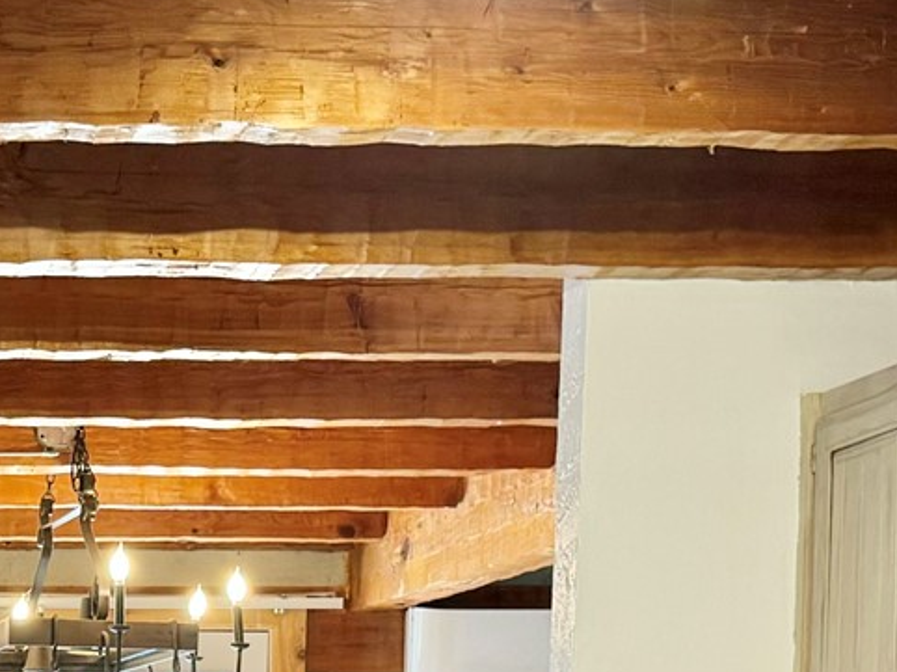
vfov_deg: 13.7
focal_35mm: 102
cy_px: 996
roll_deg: -1.1
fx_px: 2642
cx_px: -167
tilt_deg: -5.3
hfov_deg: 18.3
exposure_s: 1/60
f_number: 1.78
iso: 125
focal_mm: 6.76
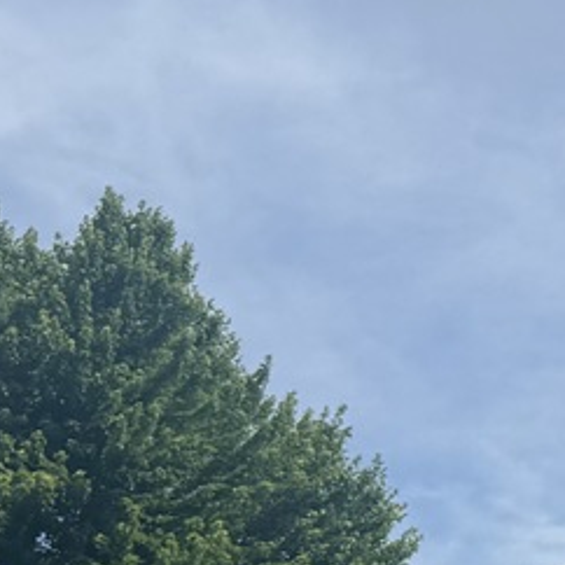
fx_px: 2327
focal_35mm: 126
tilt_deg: +12.1
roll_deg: +0.6
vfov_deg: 13.2
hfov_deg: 12.3
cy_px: 794
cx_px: 1114
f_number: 1.78
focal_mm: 6.76
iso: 80
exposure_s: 1/5348
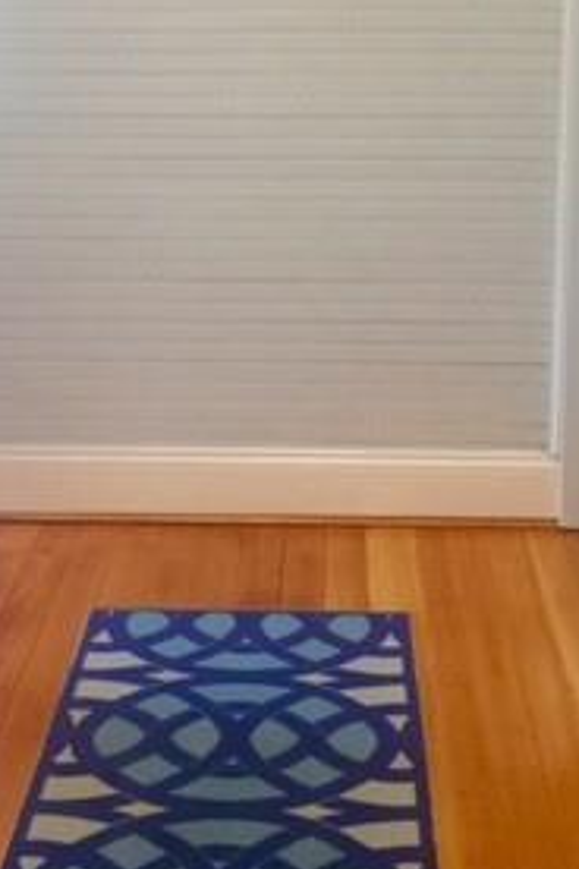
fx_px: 1689
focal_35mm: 70
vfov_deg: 28.5
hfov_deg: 19.4
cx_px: 239
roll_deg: -0.4
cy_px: 236
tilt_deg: -8.8
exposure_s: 1/15
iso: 32
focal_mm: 4.15
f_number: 2.2
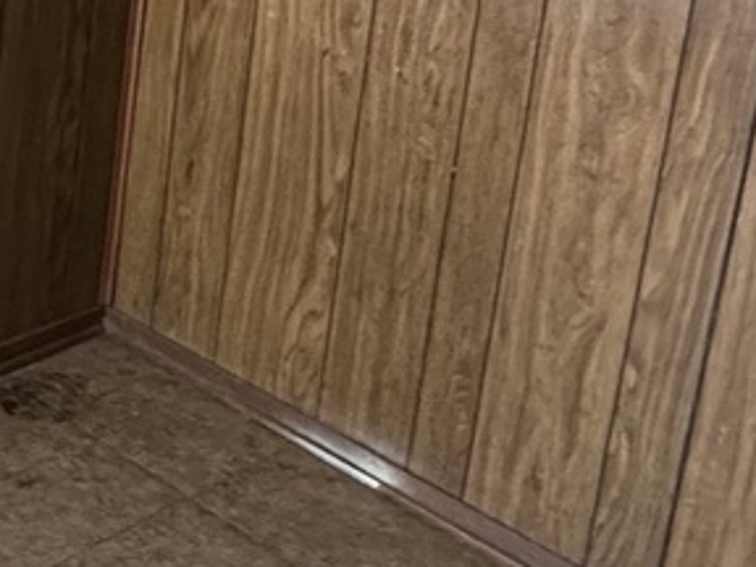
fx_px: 1529
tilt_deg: -14.1
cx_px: -160
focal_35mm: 70
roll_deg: -2.9
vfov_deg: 20.0
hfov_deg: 25.0
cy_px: -66
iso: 800
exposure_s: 1/60
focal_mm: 2.22
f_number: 2.2
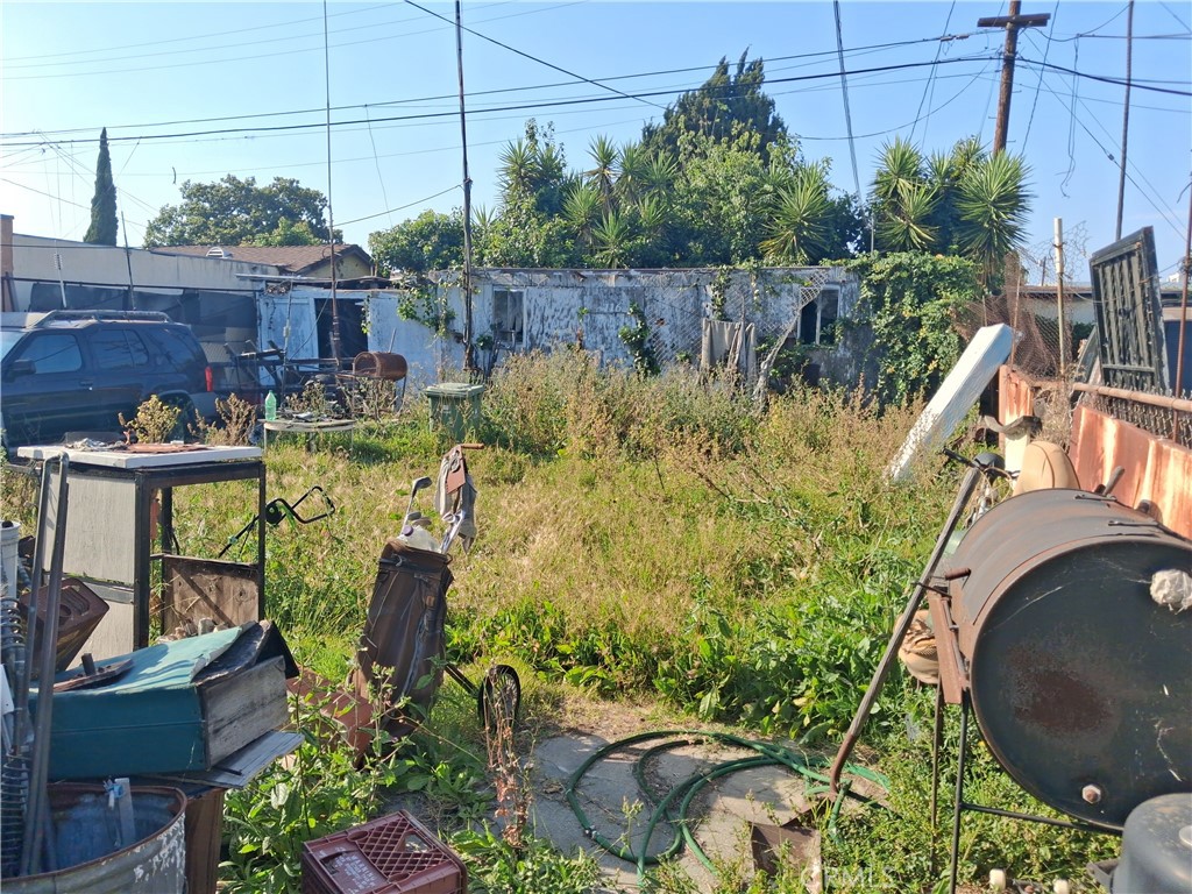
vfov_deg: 51.4
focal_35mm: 27
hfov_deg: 65.3
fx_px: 930
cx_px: 596
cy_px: 447
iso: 25
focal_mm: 4
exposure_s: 1/576
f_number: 1.8
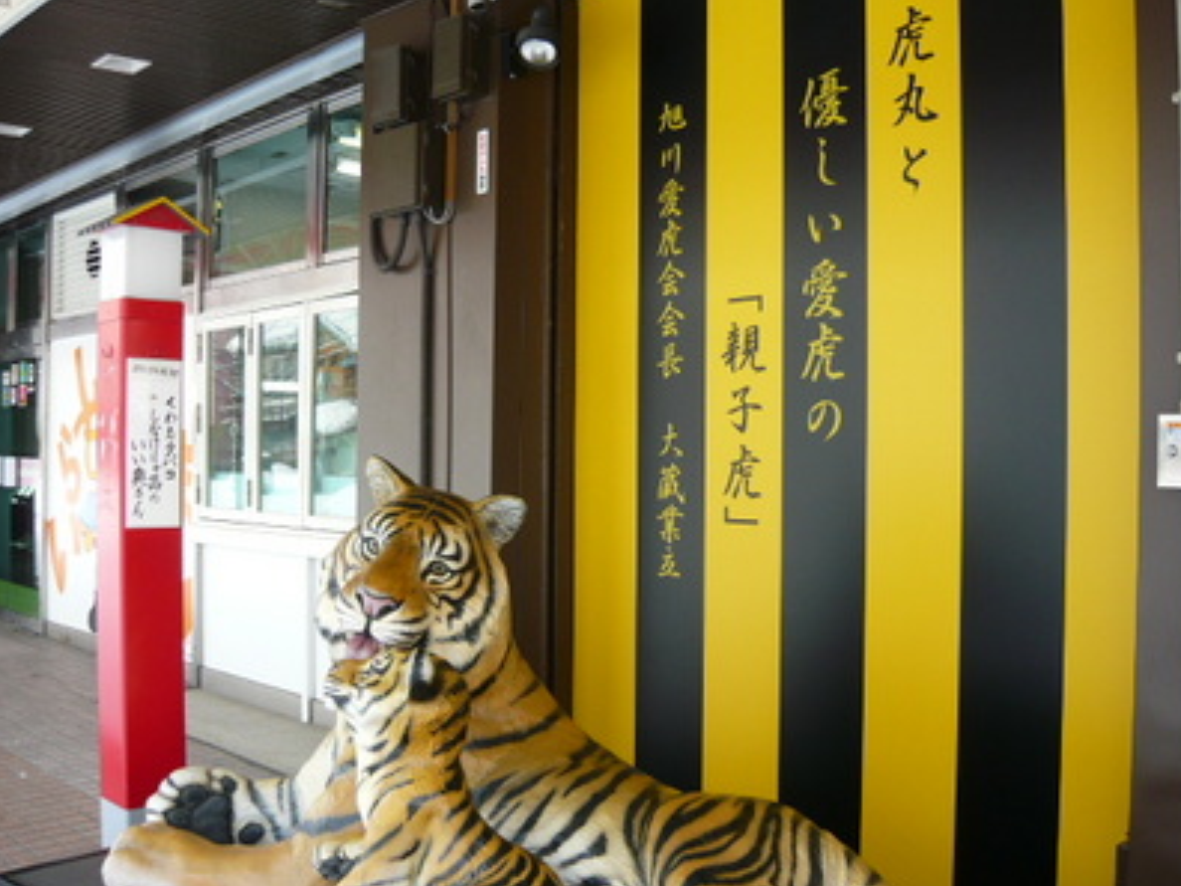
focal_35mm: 35
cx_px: 611
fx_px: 1194
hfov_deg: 52.6
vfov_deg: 40.7
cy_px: 461
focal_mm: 5.5
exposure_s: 1/160
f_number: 2.8
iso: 100
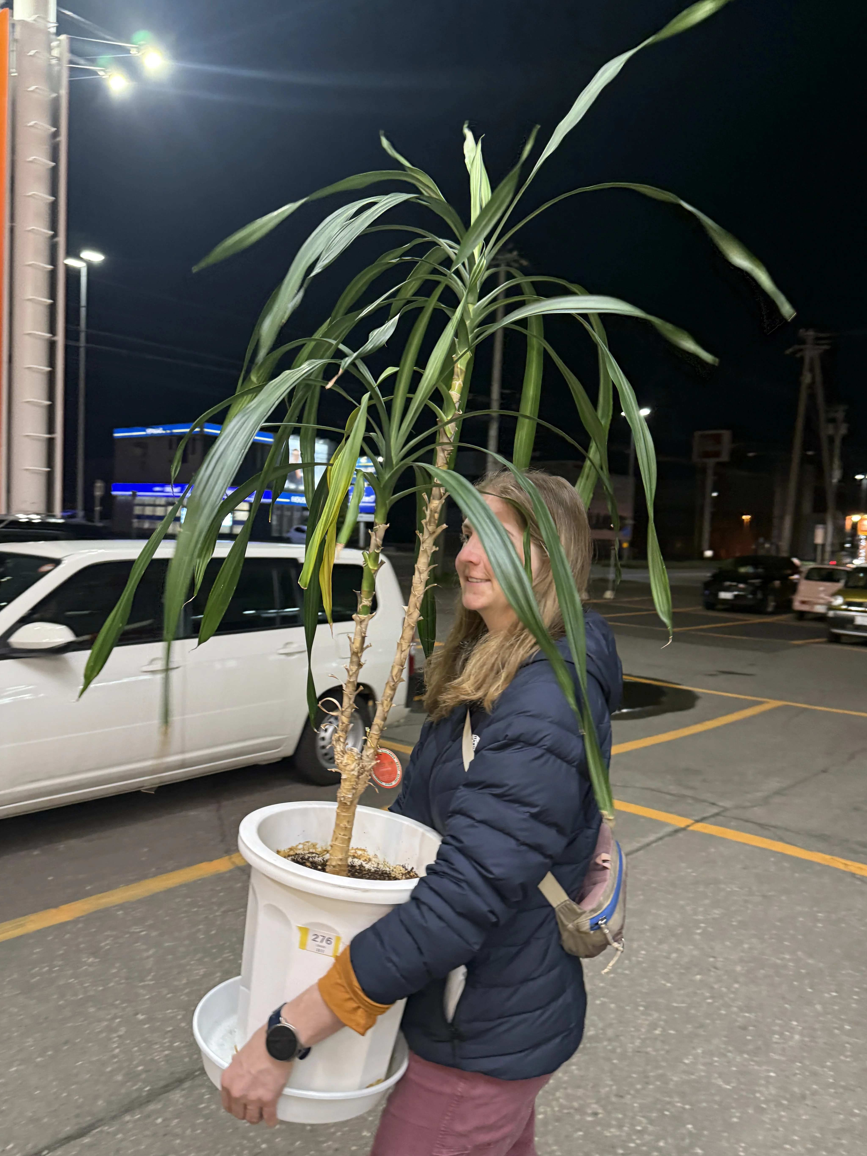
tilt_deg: -2.5
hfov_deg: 54.9
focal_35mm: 25
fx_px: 835
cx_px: 449
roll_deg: -5.1
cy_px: 592
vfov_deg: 69.4
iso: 400
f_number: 1.78
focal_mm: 6.76
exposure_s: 1/50
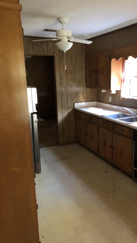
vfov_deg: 62.6
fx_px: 200
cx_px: 92
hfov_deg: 37.4
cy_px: 120
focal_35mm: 31
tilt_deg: -12.3
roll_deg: +1.2
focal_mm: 4
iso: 100
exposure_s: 1/4
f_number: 1.8
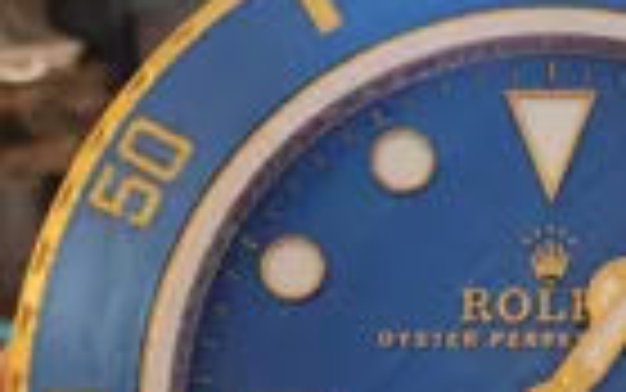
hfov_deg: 28.5
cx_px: 527
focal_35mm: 70
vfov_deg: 17.8
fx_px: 1195
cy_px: 460
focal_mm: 6.4
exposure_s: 1/34
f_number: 1.8
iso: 800
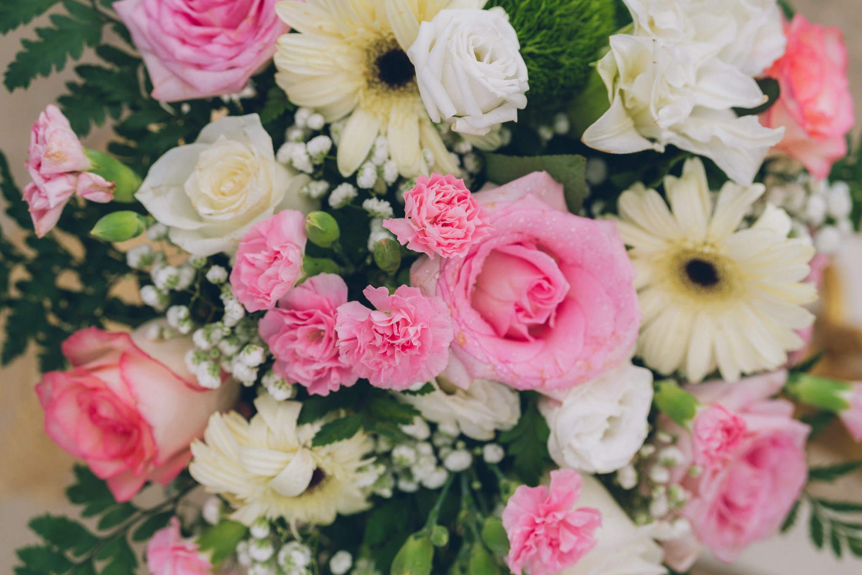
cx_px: 431
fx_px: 1197
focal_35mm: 50
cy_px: 288
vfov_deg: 27.0
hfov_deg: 39.6
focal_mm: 50
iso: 125
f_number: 3.5
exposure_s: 1/320
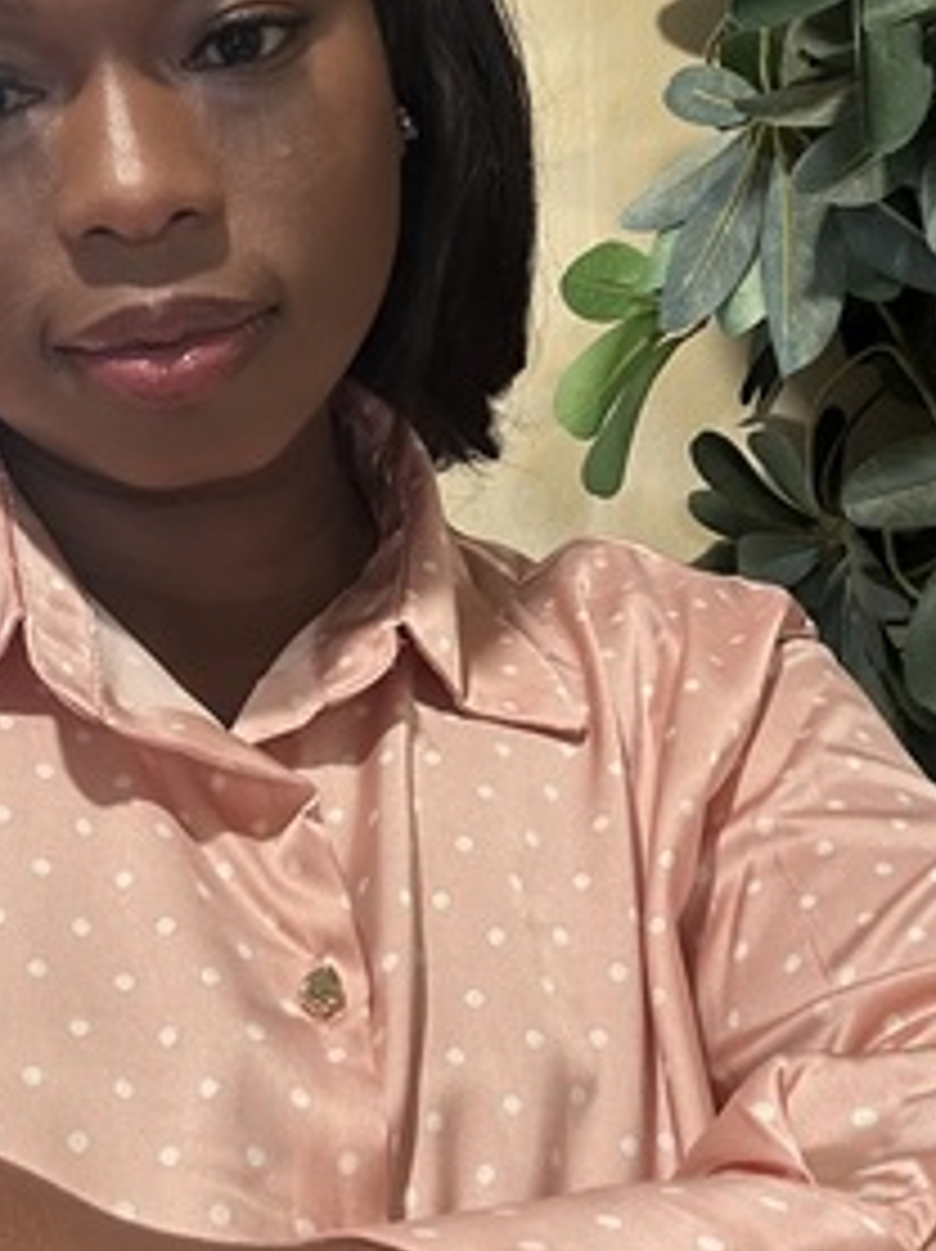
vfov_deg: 35.2
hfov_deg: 26.4
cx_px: 151
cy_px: 418
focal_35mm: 54
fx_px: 1950
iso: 320
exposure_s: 1/30
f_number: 1.9
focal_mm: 2.69
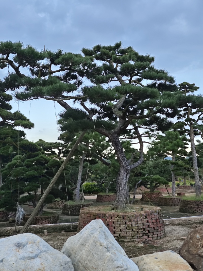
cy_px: 136
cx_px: 102
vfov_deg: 51.4
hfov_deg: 39.6
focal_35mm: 36
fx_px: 282
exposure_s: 1/476
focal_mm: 6.55
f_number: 1.6
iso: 50
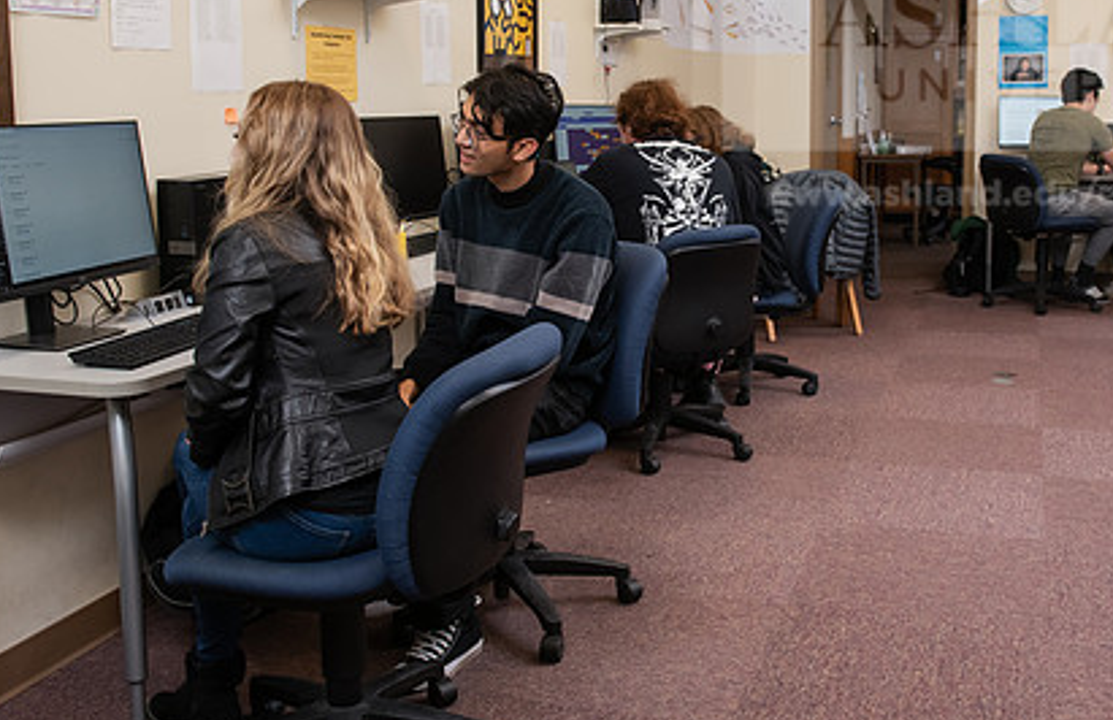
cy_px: 228
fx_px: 1317
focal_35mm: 43
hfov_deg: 45.6
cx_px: 666
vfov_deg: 30.3
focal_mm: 27
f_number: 4.5
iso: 1000
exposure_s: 1/200
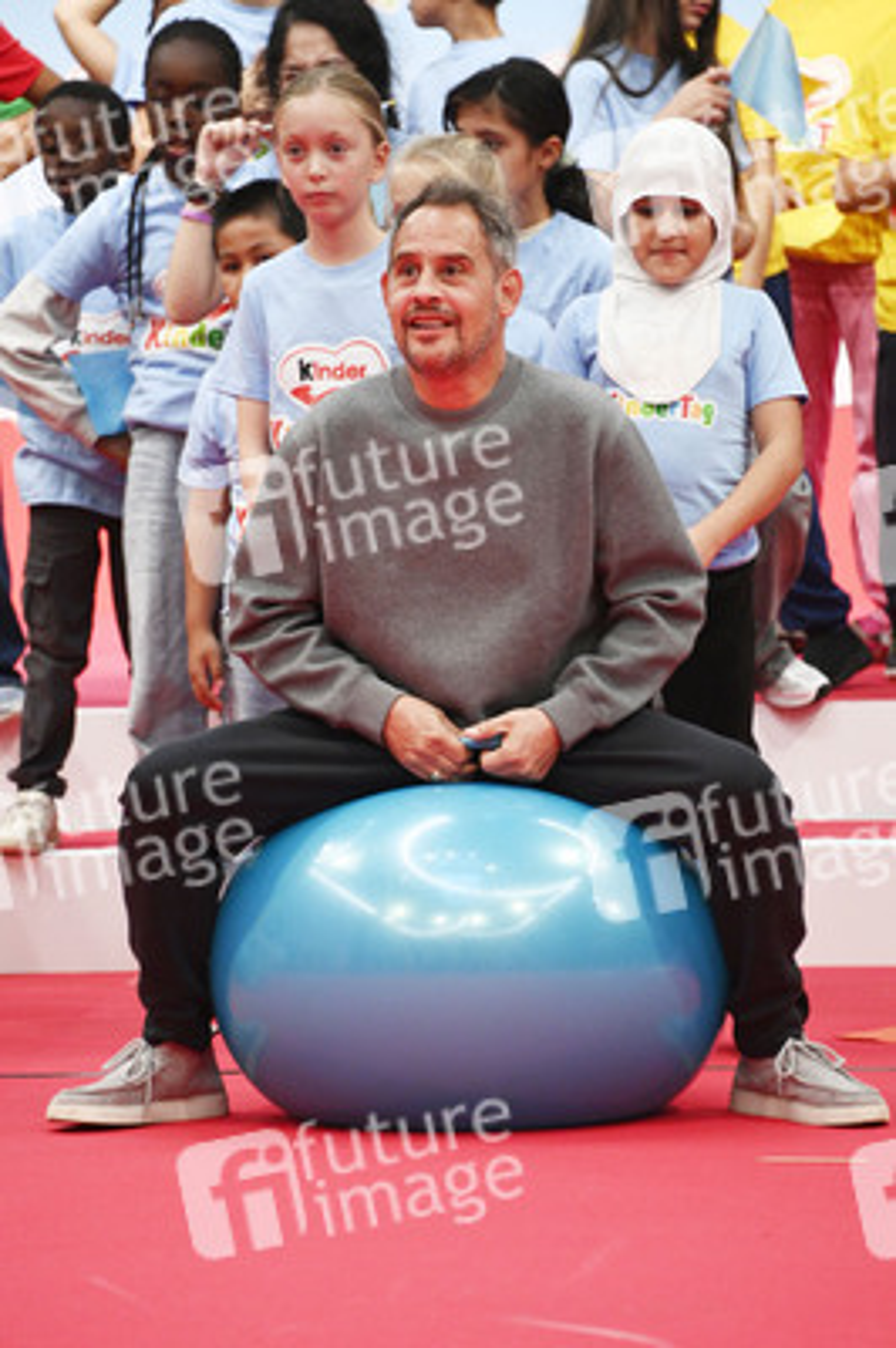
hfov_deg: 5.5
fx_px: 9349
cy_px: 674
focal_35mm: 250
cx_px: 448
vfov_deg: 8.2
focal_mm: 250
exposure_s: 1/160
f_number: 5.6
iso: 4000
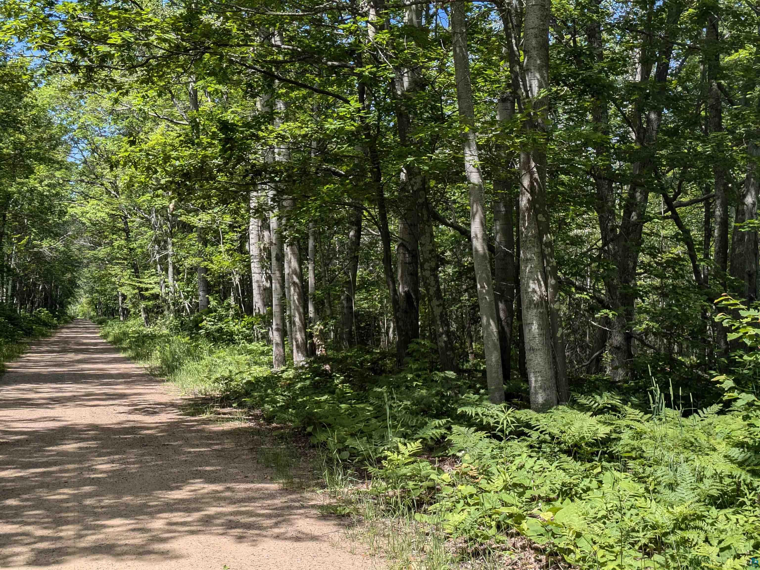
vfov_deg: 29.7
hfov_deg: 38.9
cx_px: 380
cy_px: 285
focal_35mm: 49
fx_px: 1076
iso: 49
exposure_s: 1/1661
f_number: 1.7
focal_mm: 4.53
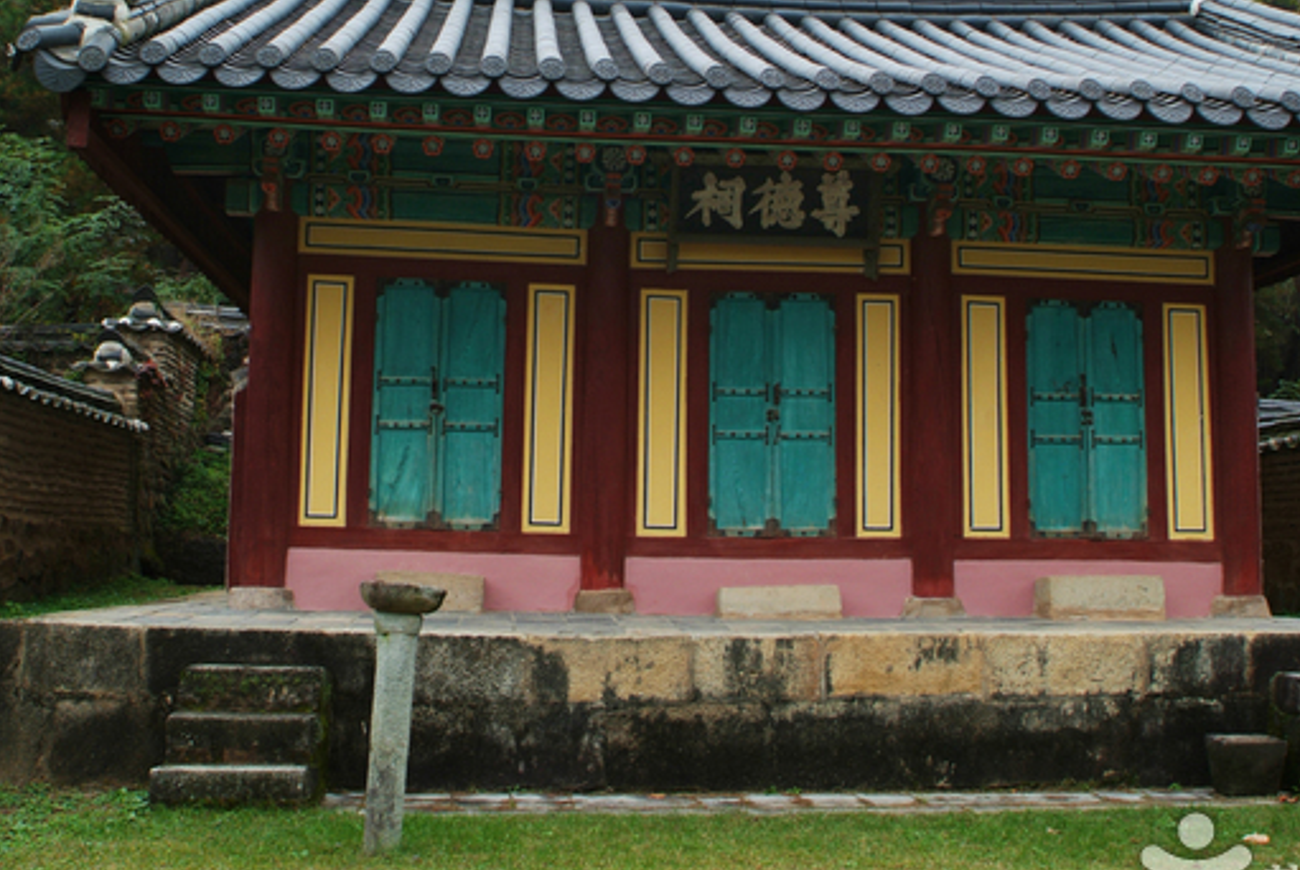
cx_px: 670
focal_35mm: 41
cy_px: 382
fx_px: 1482
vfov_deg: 32.7
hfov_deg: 47.4
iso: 200
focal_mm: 20
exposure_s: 1/125
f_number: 5.6
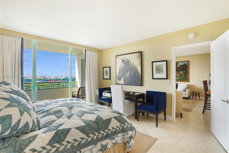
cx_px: 114
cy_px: 76
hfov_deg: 96.7
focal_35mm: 16
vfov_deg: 73.7
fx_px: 102
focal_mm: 16
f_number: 4.5
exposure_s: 1/125
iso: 320
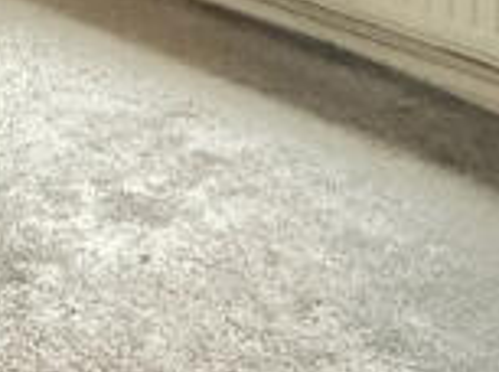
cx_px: 33
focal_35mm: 94
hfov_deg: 20.4
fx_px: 1352
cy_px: -457
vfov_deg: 12.8
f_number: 2.2
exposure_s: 1/50
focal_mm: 2.22
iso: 800
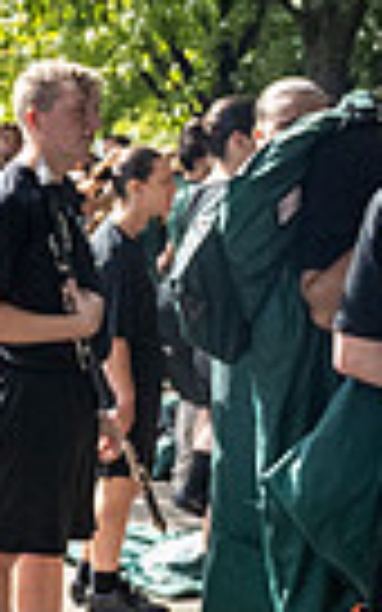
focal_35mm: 104
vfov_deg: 20.0
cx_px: -652
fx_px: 1732
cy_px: 272
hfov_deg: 10.2
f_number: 4
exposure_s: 1/3200
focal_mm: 24
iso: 2000
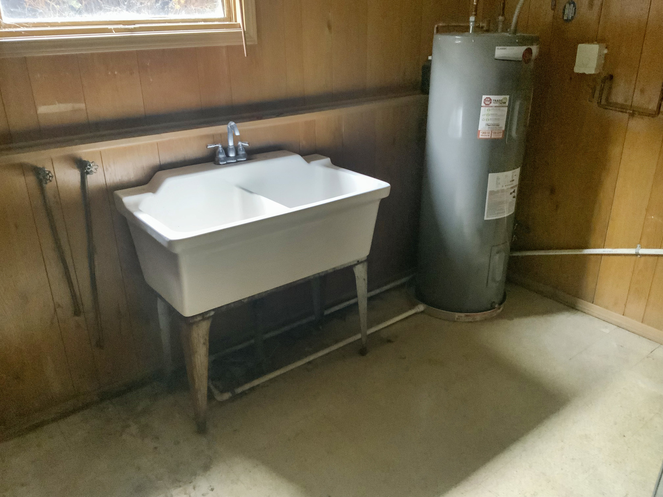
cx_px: 332
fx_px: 555
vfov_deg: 48.2
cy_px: 248
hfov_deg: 61.7
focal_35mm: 29
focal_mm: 3
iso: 500
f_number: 1.8
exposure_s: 1/30
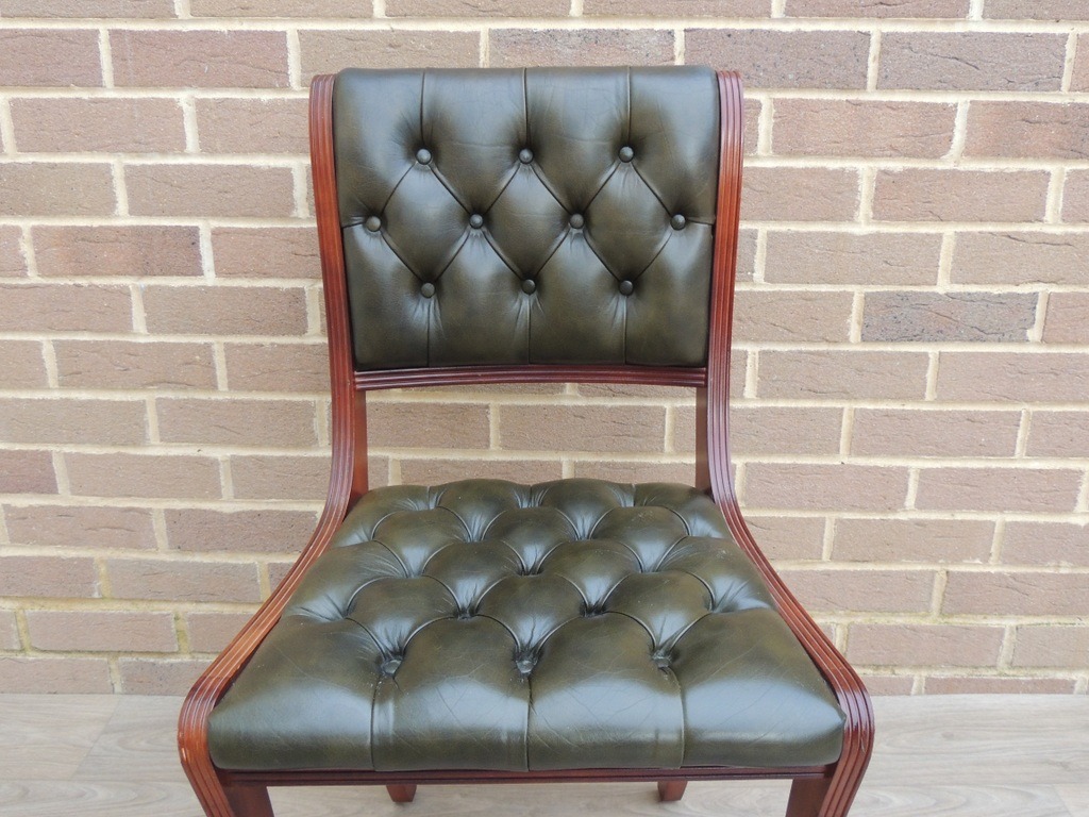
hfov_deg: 55.4
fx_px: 1038
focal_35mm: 33
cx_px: 544
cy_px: 408
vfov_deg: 42.9
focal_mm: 5.8
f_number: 3.2
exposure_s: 1/160
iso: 400
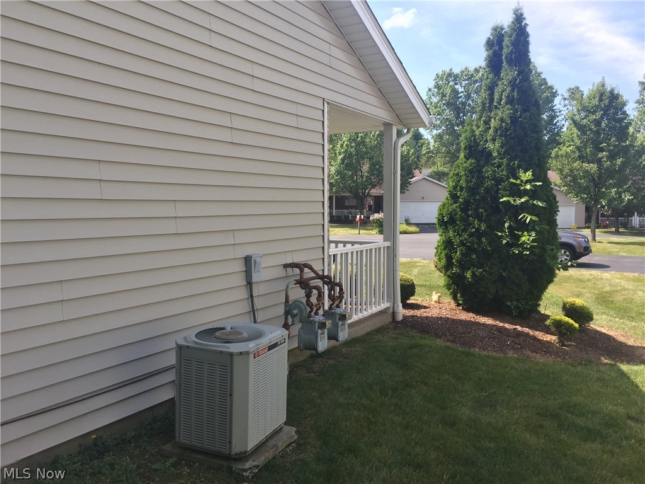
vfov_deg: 48.2
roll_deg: -0.6
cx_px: 322
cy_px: 242
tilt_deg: -2.1
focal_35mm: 29
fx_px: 540
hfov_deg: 61.7
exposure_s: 1/590
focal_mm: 4.15
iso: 32
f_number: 2.2
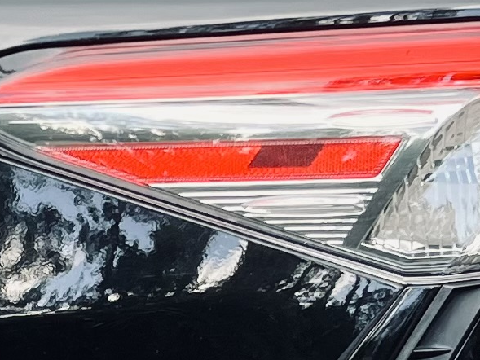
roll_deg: +4.7
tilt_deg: -11.2
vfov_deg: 8.3
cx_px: -130
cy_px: 394
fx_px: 2469
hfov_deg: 10.9
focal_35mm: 178
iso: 64
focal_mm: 5.7
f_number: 1.5
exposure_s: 1/121
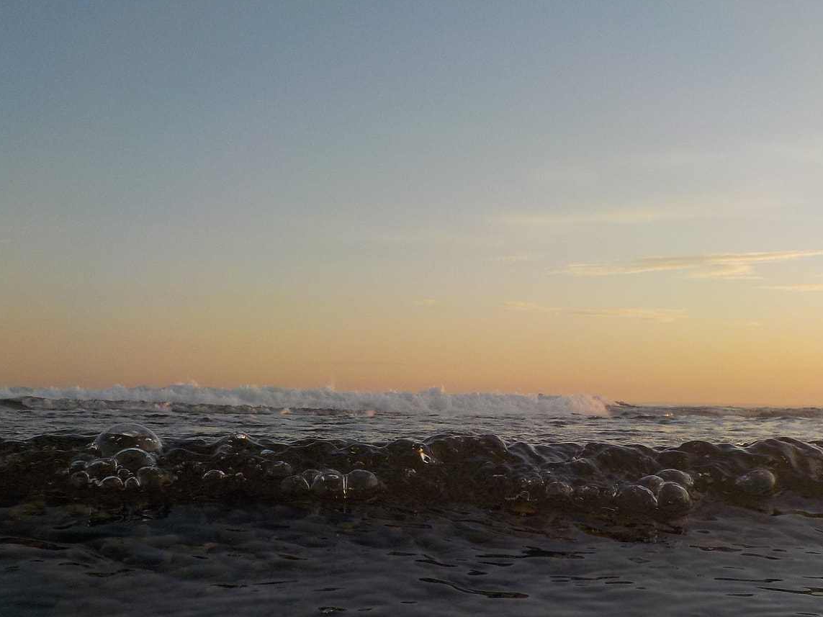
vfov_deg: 34.2
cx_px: 504
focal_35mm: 42
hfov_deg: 44.5
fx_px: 998
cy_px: 370
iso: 125
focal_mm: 4.1
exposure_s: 1/640
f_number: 3.3
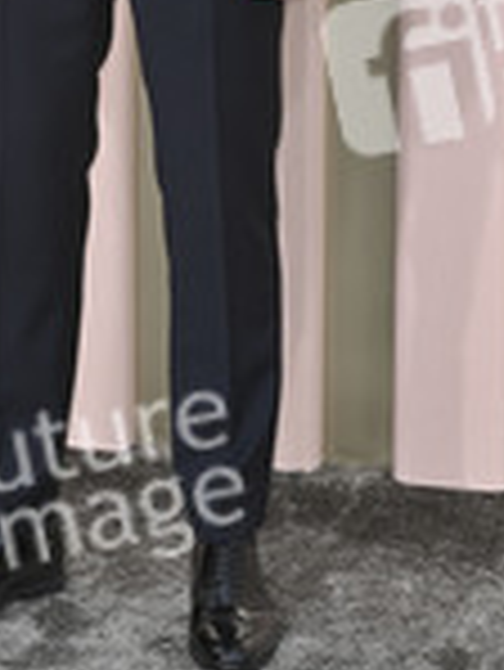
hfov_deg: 7.1
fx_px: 4052
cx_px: 144
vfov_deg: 9.3
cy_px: -175
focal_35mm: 209
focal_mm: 81
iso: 320
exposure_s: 1/200
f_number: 8
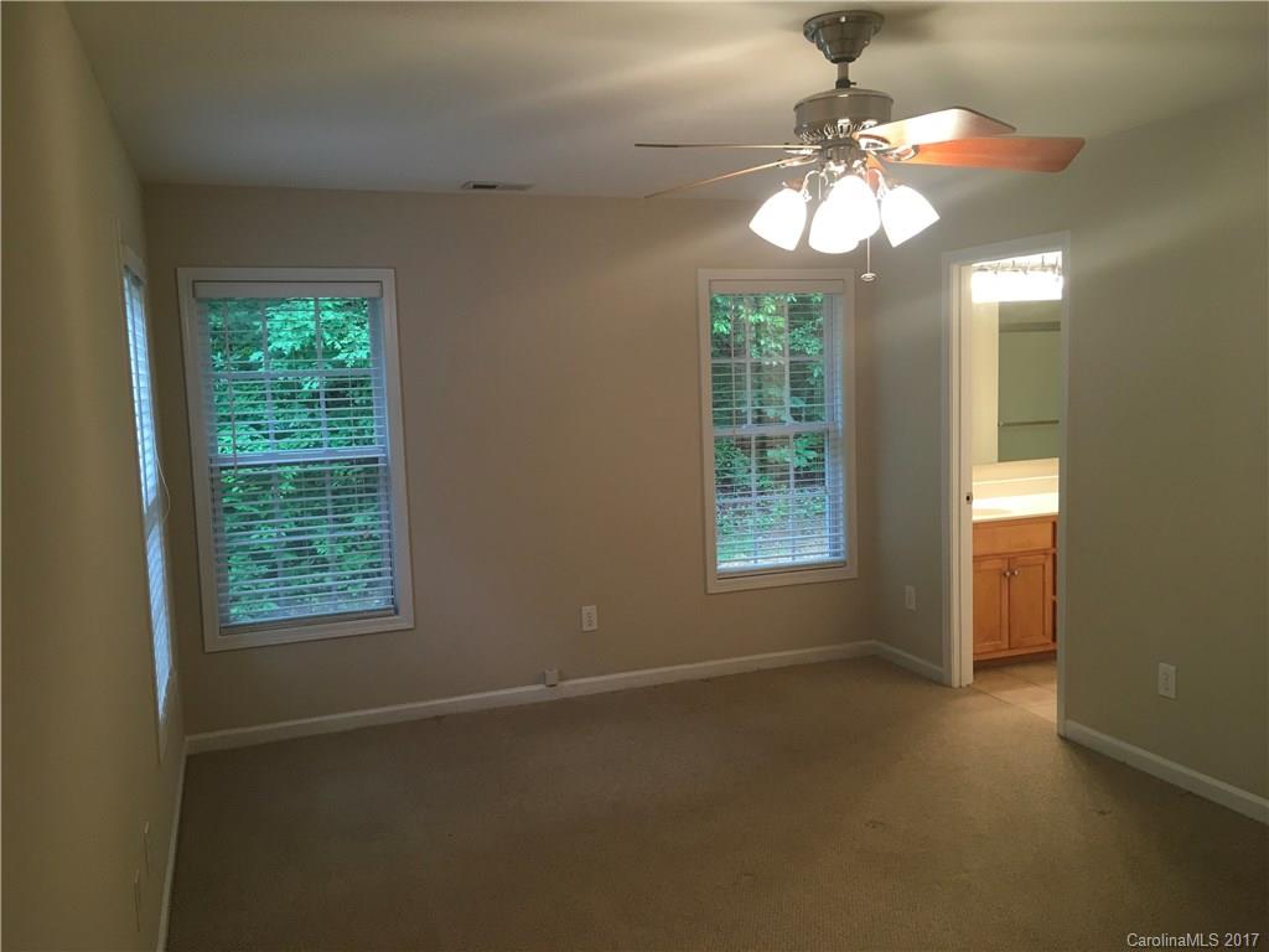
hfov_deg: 61.7
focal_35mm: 29
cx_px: 634
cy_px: 476
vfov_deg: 48.2
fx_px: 1063
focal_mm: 4.15
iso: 64
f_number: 2.2
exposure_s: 1/30
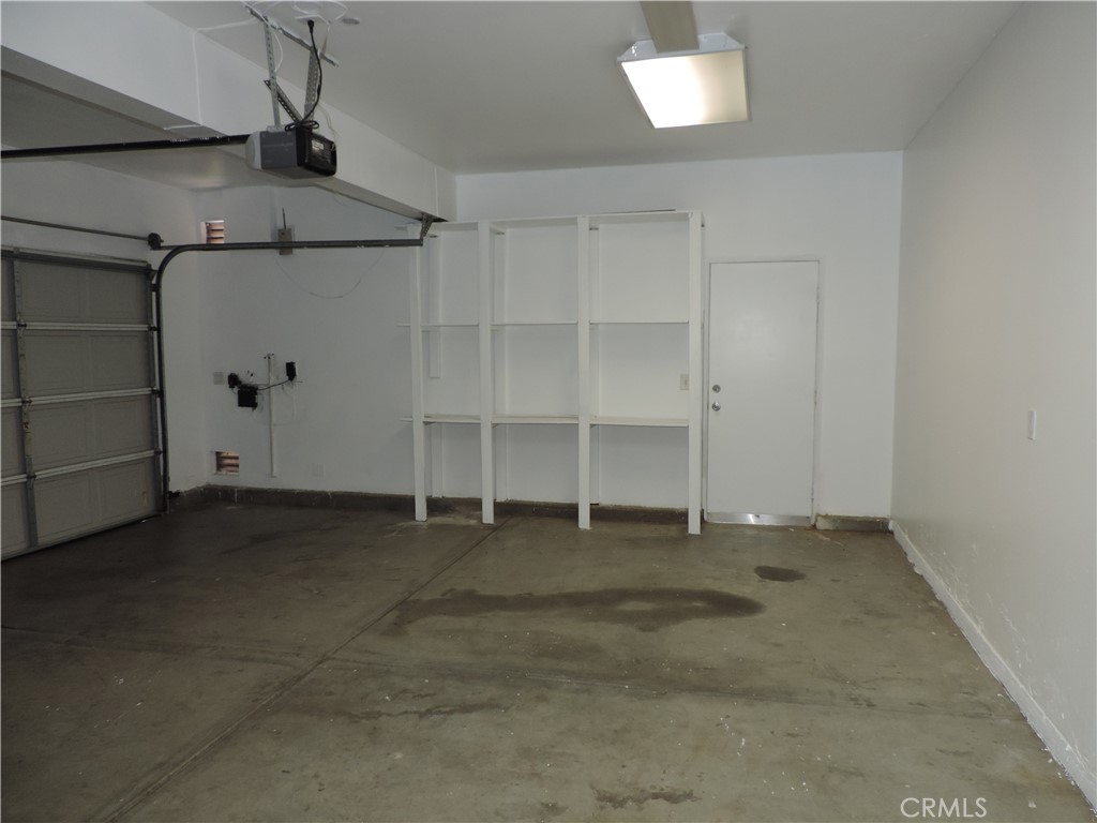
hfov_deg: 71.6
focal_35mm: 24
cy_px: 412
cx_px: 548
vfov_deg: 56.8
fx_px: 761
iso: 200
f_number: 3
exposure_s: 1/30
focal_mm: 4.3
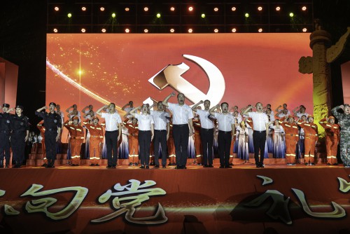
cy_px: 117
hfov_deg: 39.6
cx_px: 175
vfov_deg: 27.0
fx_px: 486
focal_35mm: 50
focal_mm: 50
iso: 200
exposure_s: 1/60
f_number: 4.5
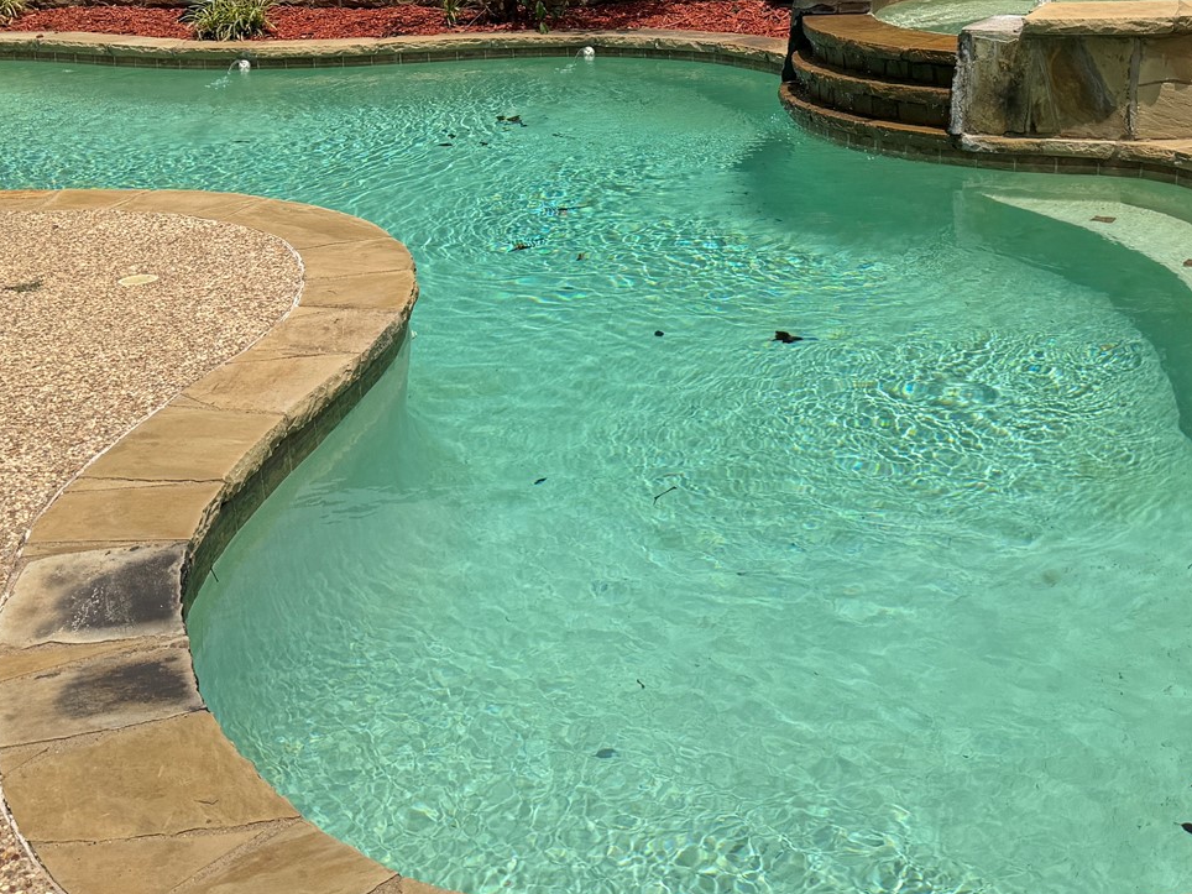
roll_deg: +3.3
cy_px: 35
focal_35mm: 51
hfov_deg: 37.3
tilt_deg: -7.1
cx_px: 725
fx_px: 1756
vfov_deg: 27.2
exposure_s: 1/8130
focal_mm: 6.76
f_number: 1.78
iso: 80
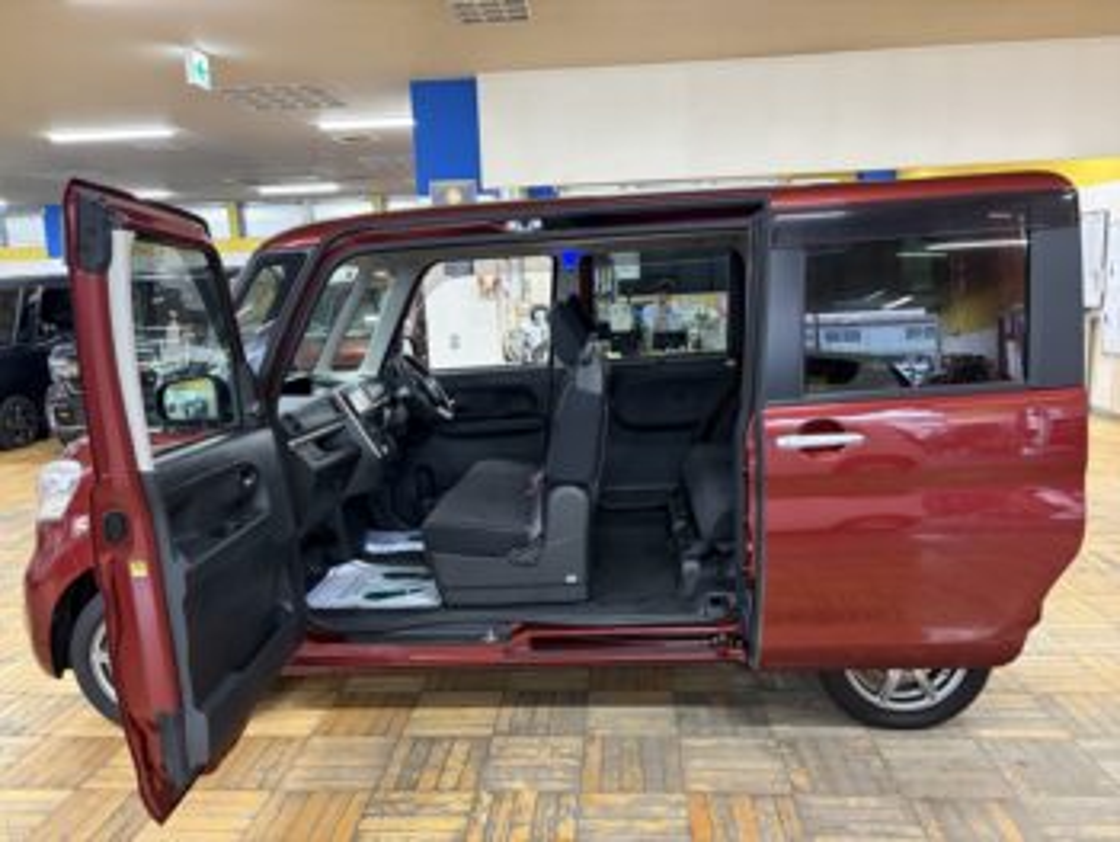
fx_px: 842
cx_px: 560
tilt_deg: -9.6
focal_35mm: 26
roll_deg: +2.6
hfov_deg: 67.3
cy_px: 421
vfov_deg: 53.1
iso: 250
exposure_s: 1/50
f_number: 1.6
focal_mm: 5.96
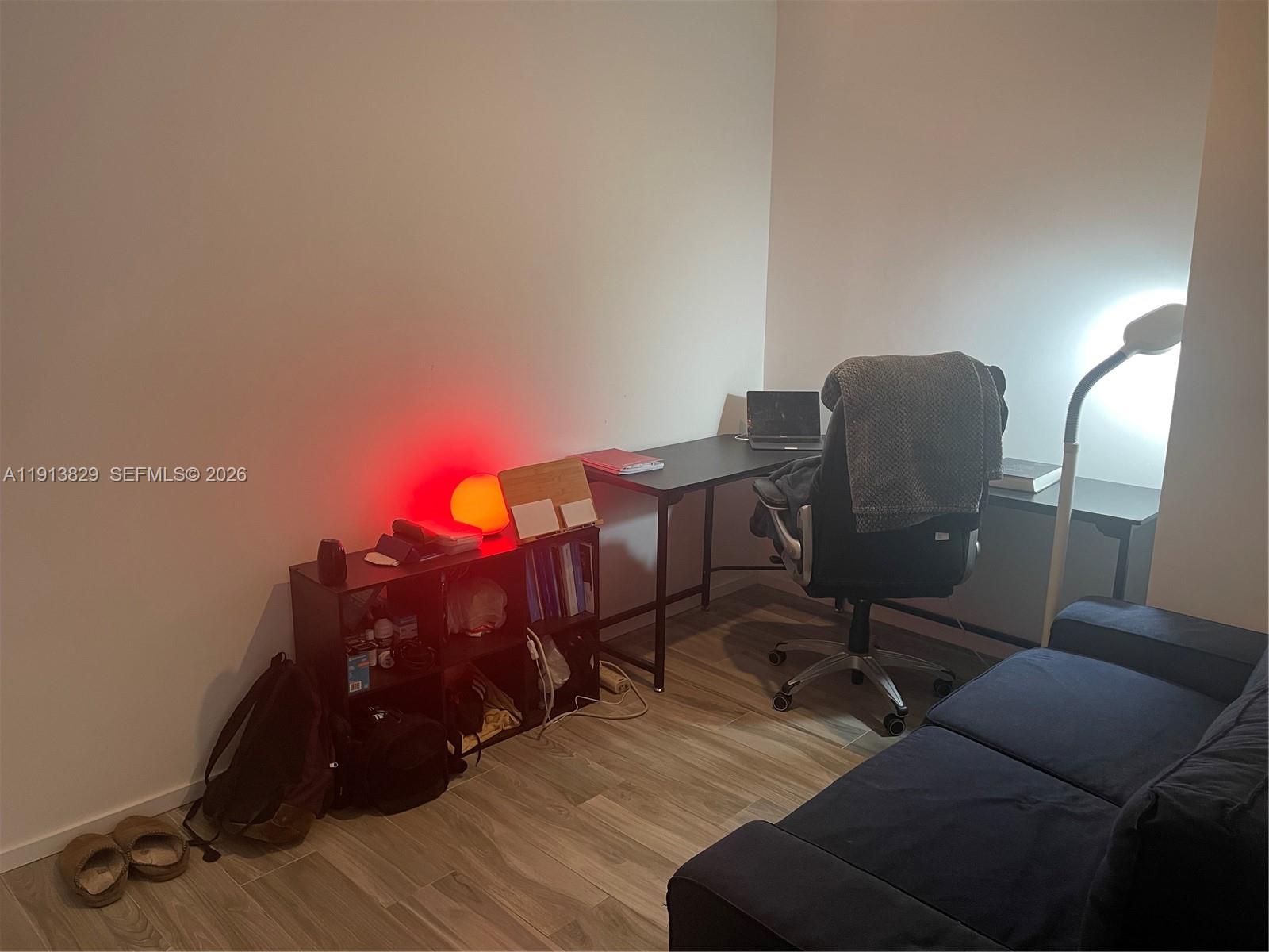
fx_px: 953
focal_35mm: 26
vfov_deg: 53.1
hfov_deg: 67.3
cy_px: 476
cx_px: 634
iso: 250
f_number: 1.6
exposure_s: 1/60
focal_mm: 5.1
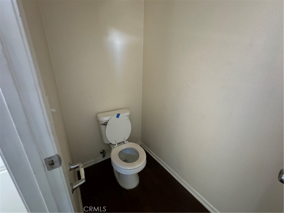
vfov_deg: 85.7
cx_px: 142
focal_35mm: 14
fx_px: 115
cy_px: 106
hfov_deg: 102.1
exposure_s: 1/60
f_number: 2.2
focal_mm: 2.22
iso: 1250
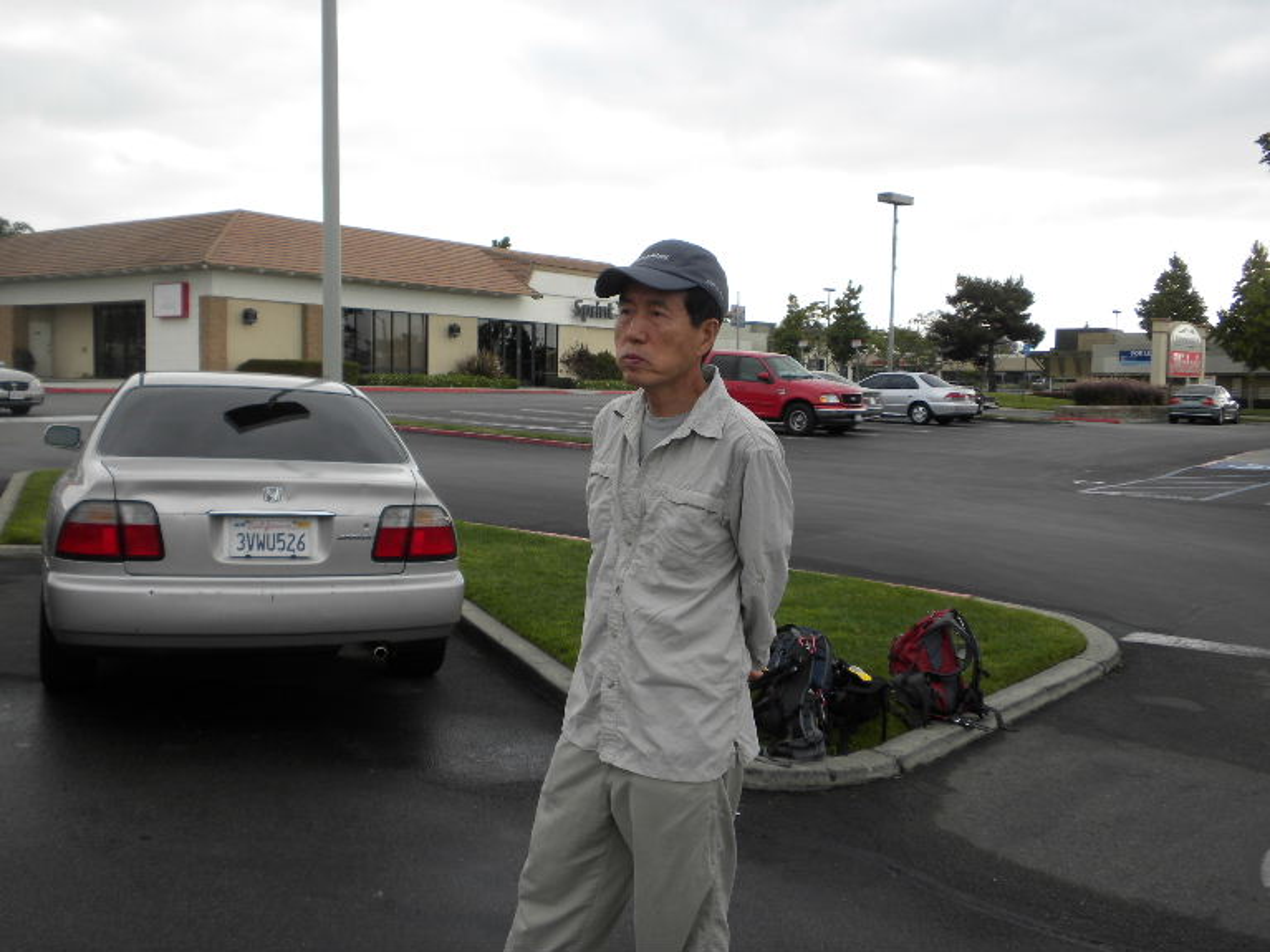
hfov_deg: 50.1
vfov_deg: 38.7
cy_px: 476
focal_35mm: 37
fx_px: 1357
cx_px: 635
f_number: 3.5
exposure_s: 1/218
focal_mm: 6.6
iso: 64
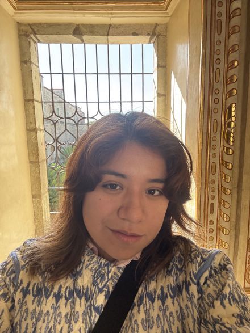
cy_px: 166
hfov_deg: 58.9
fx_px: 222
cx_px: 125
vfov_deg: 73.9
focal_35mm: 23
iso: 64
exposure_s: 1/121
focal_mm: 2.69
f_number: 1.9
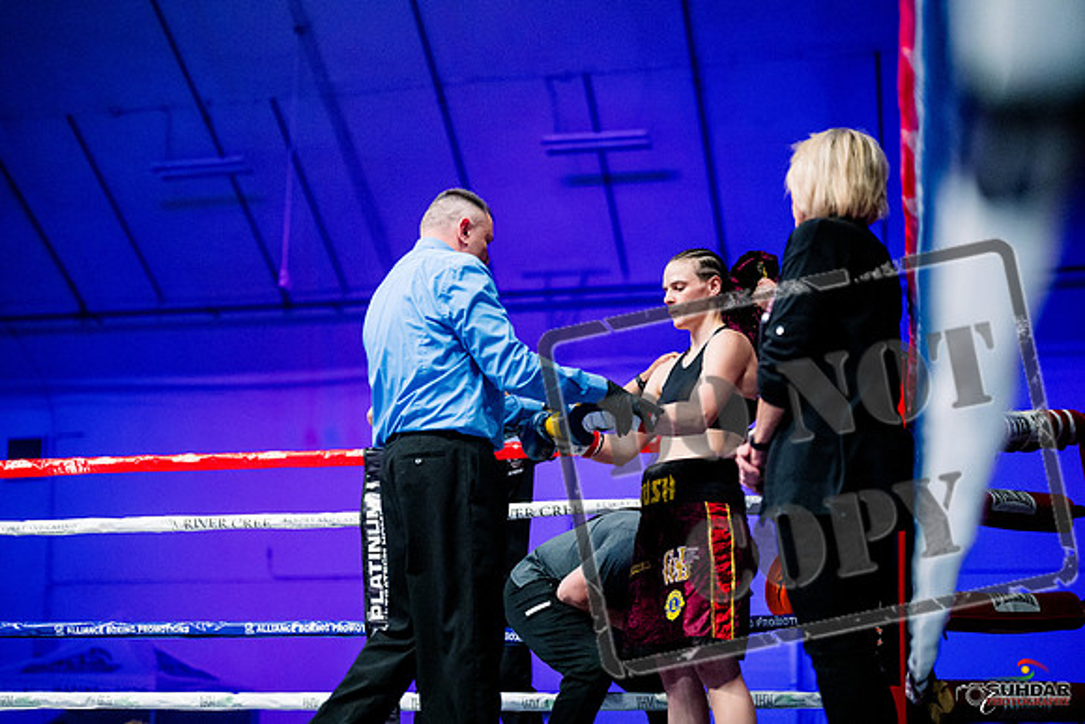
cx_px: 542
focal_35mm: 54
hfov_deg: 36.7
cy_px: 362
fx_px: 1634
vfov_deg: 25.0
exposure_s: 1/1000
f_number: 1.4
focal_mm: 50
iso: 6400
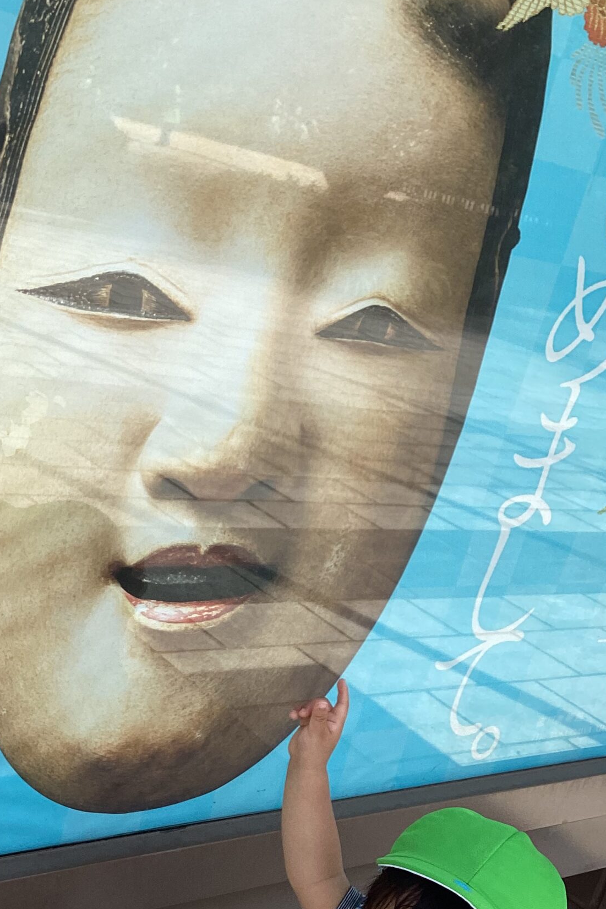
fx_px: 1262
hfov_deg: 27.0
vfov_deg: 39.1
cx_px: 258
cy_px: 612
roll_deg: -14.9
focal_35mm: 50
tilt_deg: -21.2
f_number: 2.4
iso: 25
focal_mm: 3.3
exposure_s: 1/604
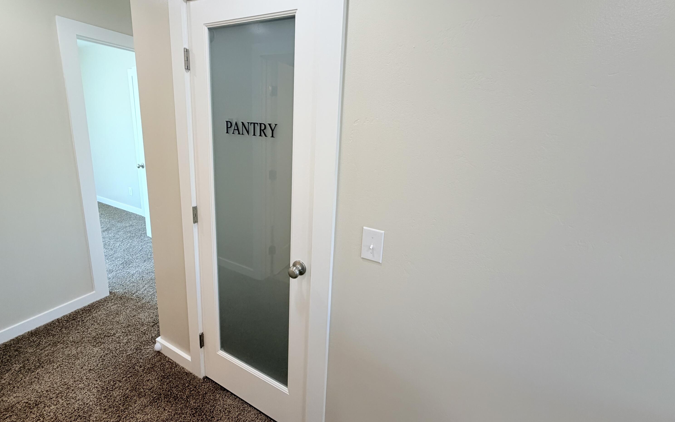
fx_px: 276
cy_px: 179
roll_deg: -2.8
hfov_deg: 101.5
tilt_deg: -12.3
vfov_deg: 74.3
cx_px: 341
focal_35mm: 15
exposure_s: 1/120
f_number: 2.2
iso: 125
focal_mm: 2.22
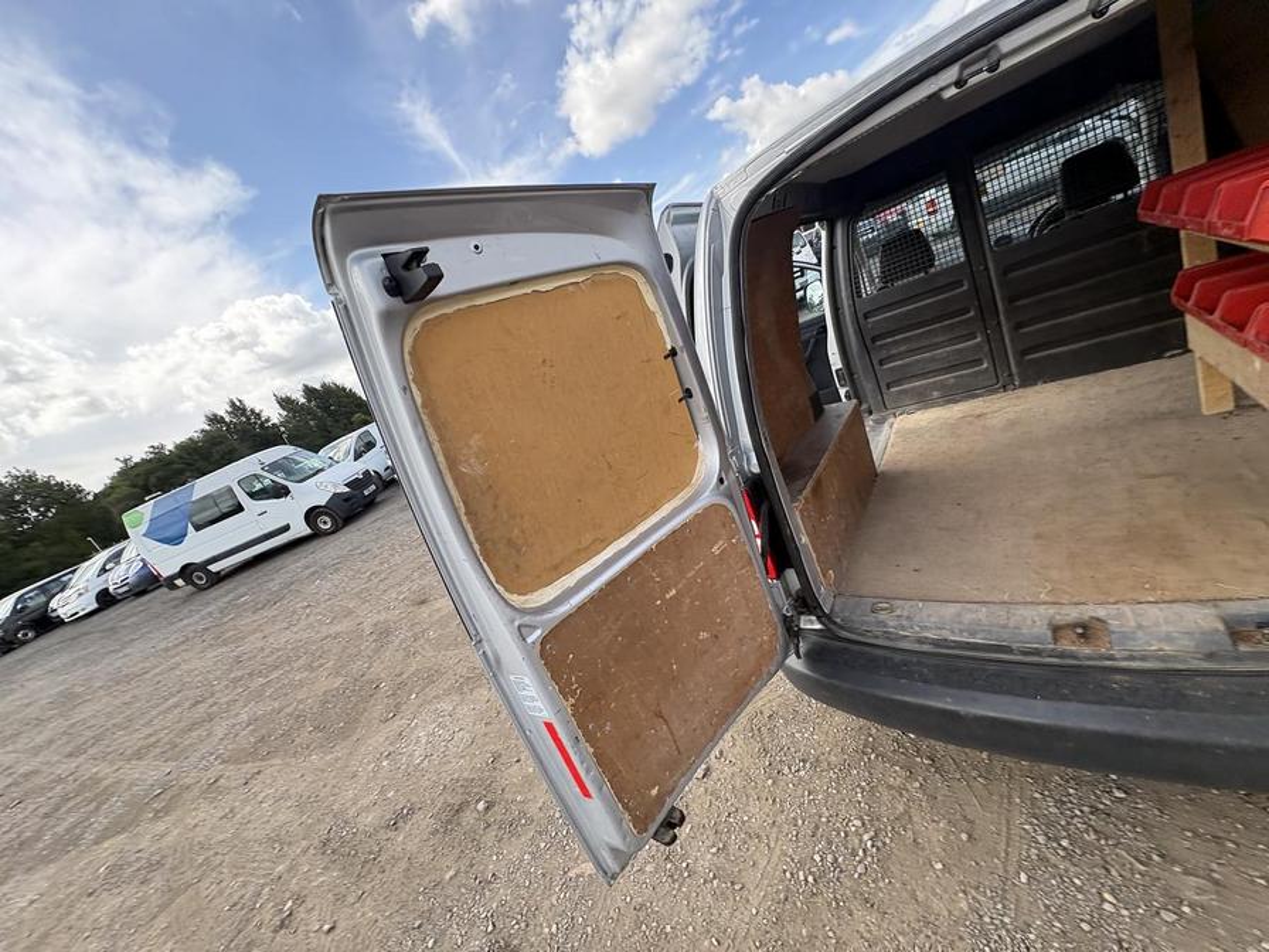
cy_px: 476
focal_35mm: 14
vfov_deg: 85.7
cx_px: 634
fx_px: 513
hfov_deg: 102.1
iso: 64
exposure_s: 1/390
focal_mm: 2.22
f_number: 2.2
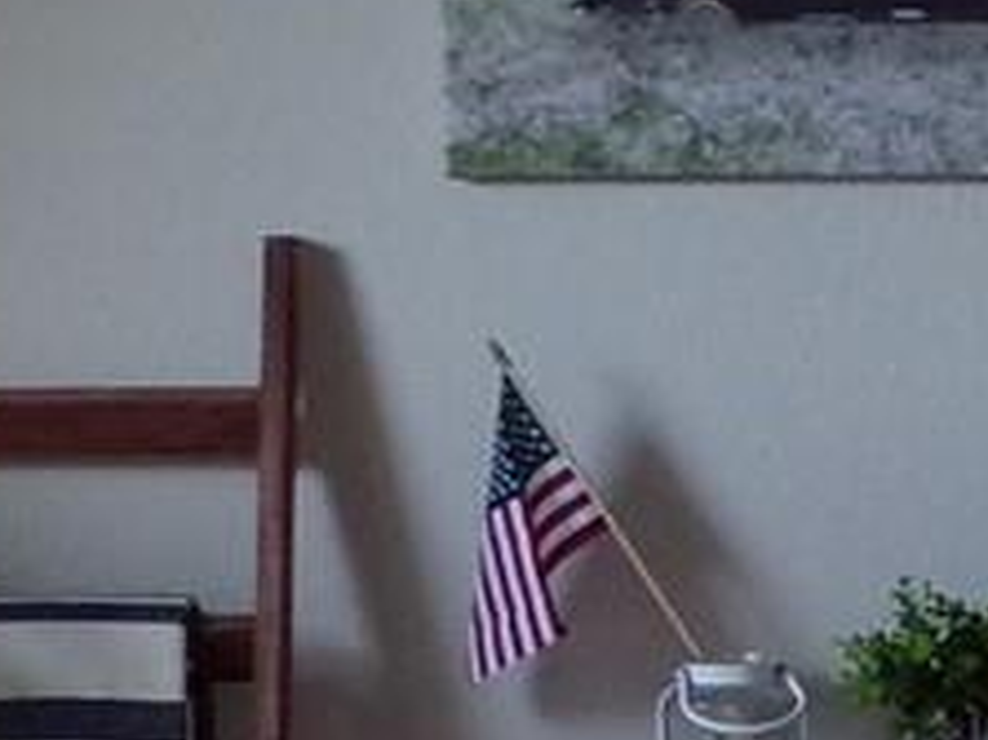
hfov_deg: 11.3
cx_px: 1143
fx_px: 4907
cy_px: 966
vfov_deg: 8.5
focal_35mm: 172
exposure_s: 1/34
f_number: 3
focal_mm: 4.3
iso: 200
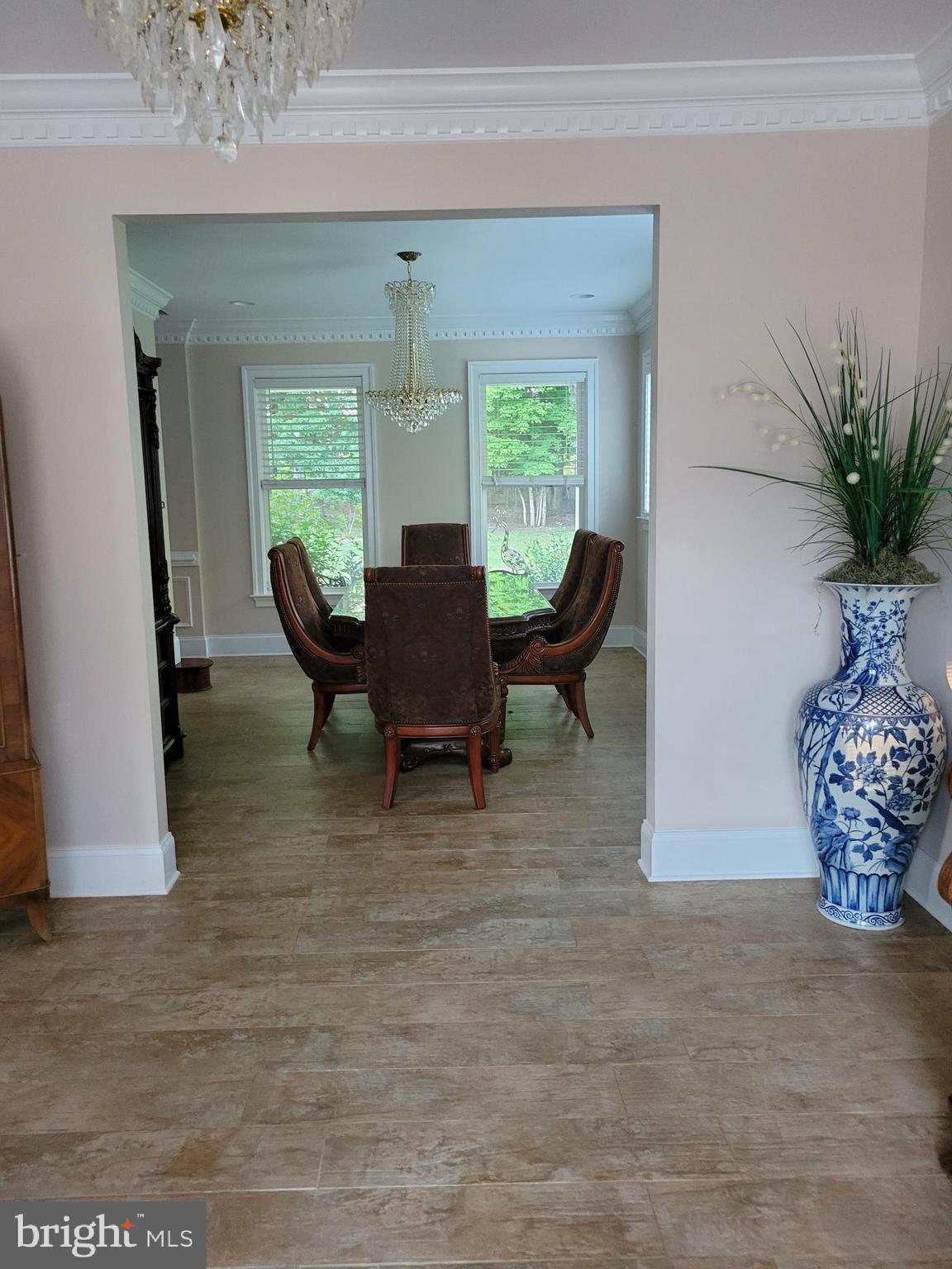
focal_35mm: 26
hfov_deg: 53.1
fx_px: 953
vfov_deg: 67.3
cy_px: 634
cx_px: 476
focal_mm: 5.4
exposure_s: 1/29
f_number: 1.8
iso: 640
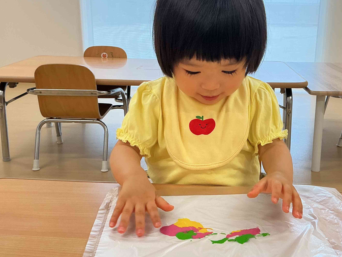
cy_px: 122
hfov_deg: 42.5
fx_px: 435
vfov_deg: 32.9
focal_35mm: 44
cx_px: 219
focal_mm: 3
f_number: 1.8
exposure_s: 1/120
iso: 32
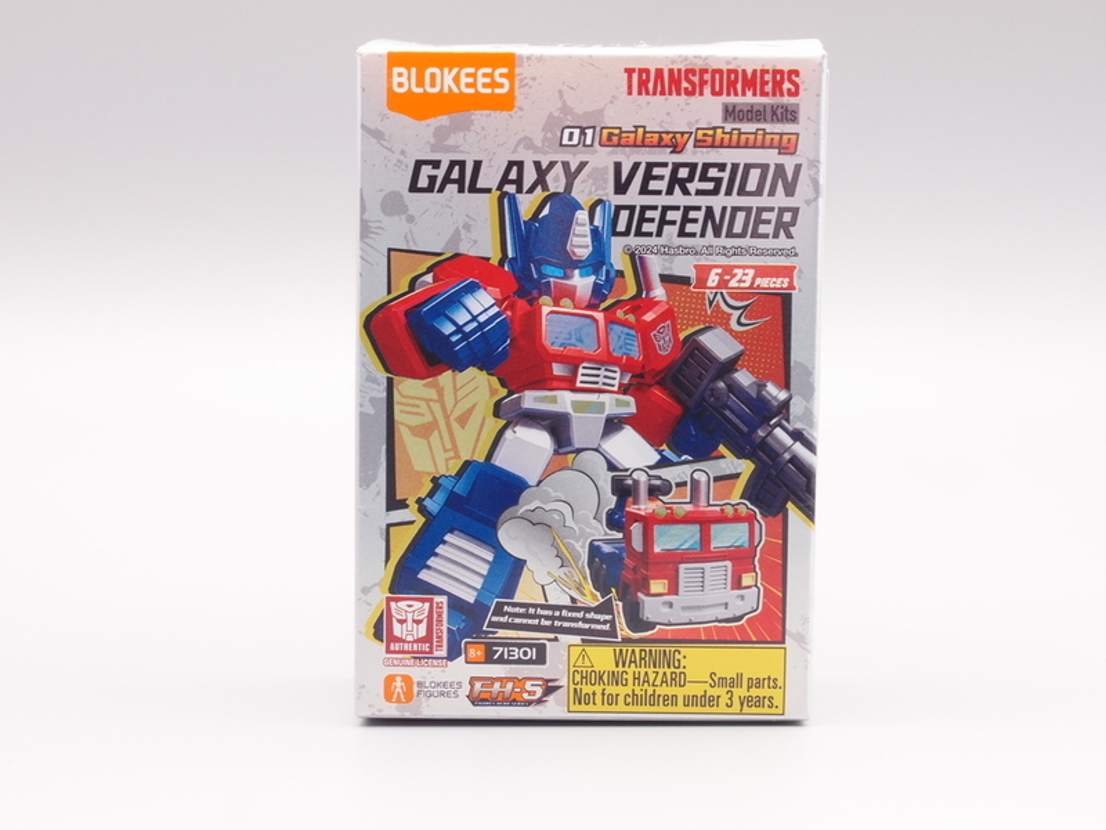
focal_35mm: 65
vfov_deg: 22.6
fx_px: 2077
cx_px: 553
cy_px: 415
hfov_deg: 29.8
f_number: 8
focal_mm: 14.05
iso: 100
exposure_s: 1/4
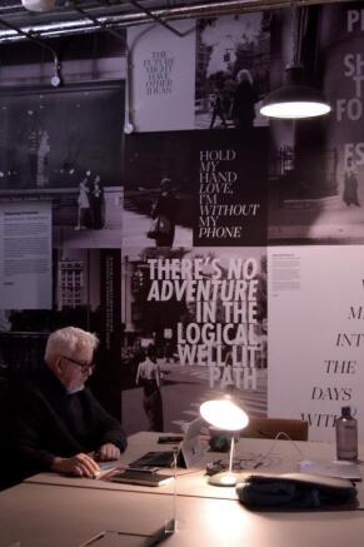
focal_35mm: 45
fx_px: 683
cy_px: 274
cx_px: 182
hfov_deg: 29.8
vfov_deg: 43.6
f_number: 4.2
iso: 800
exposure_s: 1/50
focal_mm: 30
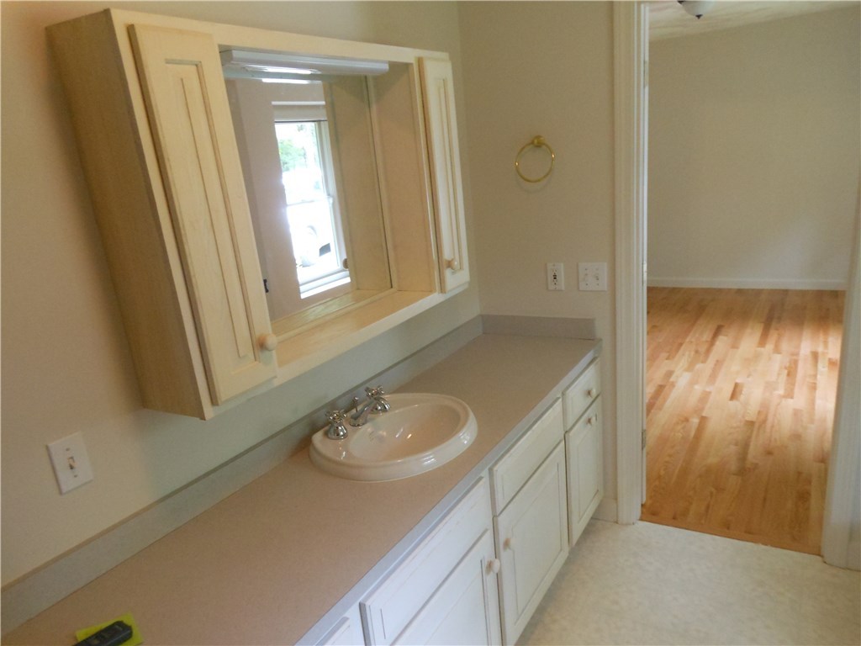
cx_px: 430
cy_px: 323
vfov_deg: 54.9
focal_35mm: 25
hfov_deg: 69.4
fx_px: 622
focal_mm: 4.5
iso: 400
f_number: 3.2
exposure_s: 1/25
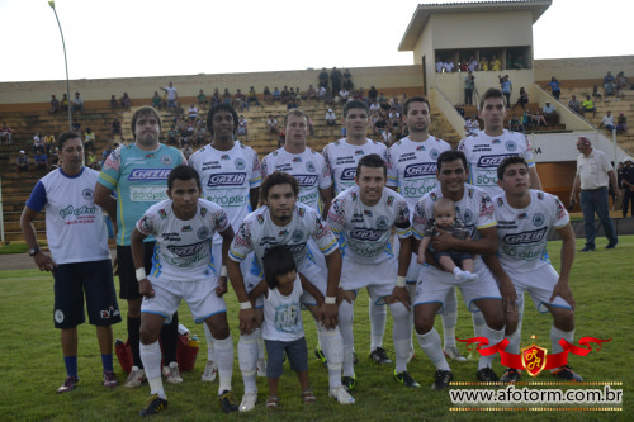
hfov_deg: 42.3
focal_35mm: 46
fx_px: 819
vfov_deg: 28.9
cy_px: 211
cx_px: 317
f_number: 4
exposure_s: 1/60
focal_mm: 31
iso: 450
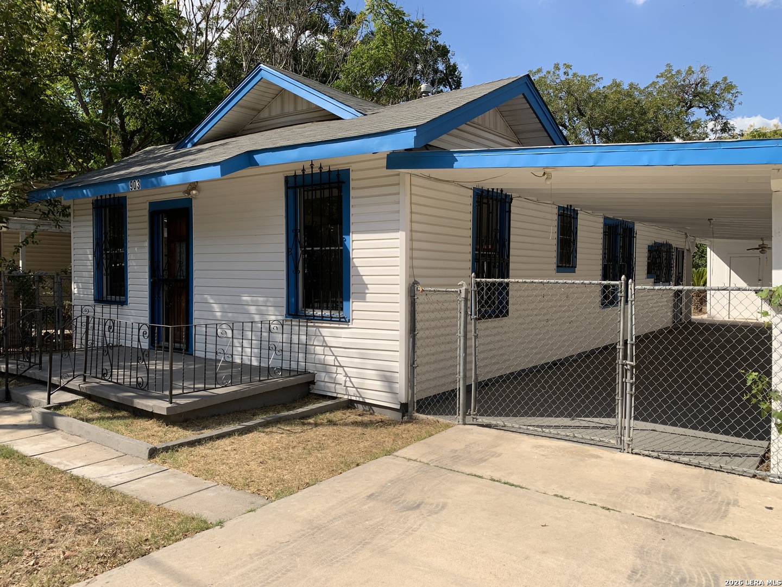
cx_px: 391
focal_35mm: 26
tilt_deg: -3.2
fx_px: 587
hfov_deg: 67.3
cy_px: 294
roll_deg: -0.7
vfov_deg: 53.1
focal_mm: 4.25
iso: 25
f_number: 1.8
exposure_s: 1/1992
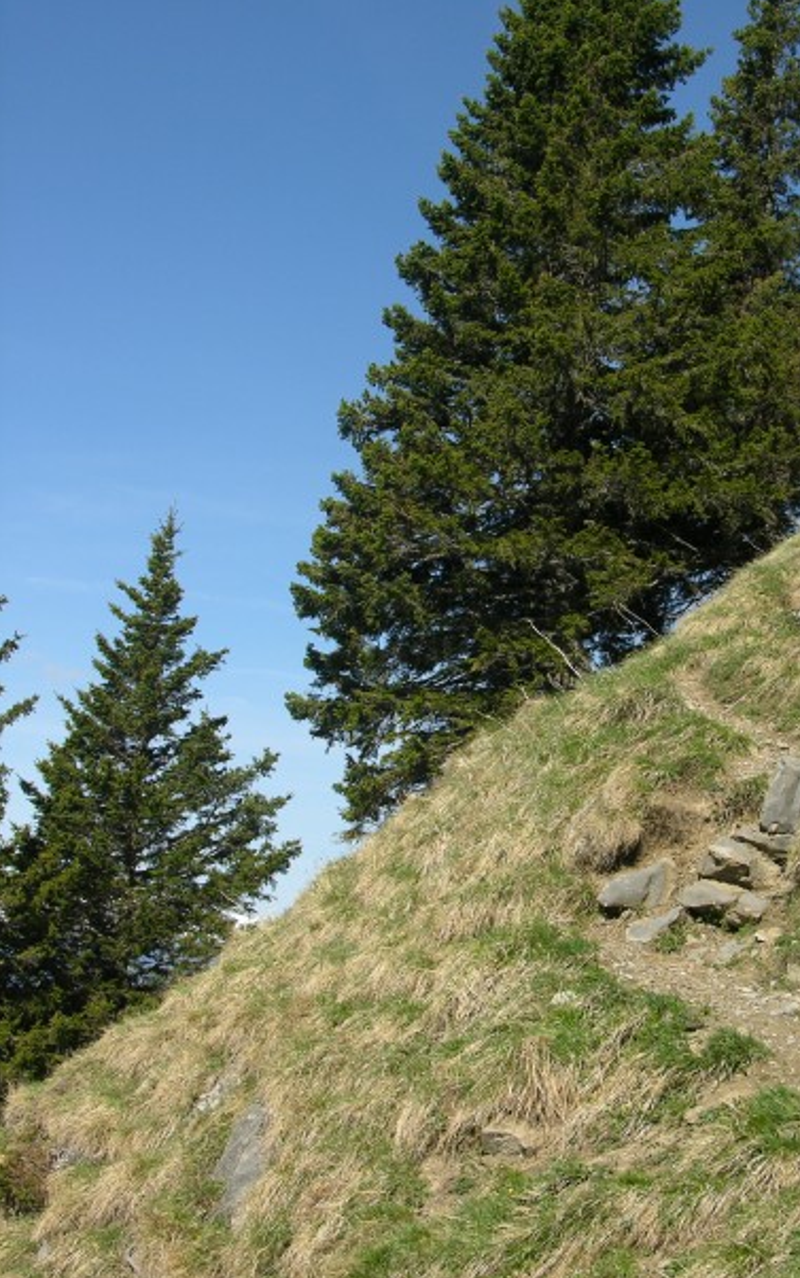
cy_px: 662
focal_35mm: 50
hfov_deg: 25.5
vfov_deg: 40.3
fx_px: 1742
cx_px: 609
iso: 50
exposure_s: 1/238
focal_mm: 9.5
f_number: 5.7
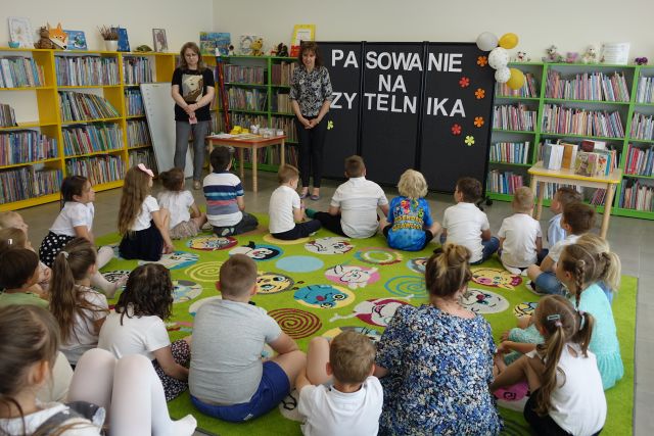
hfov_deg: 58.7
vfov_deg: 41.1
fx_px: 581
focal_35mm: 32
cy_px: 218
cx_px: 327
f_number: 2.8
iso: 125
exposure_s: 1/60
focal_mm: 11.56
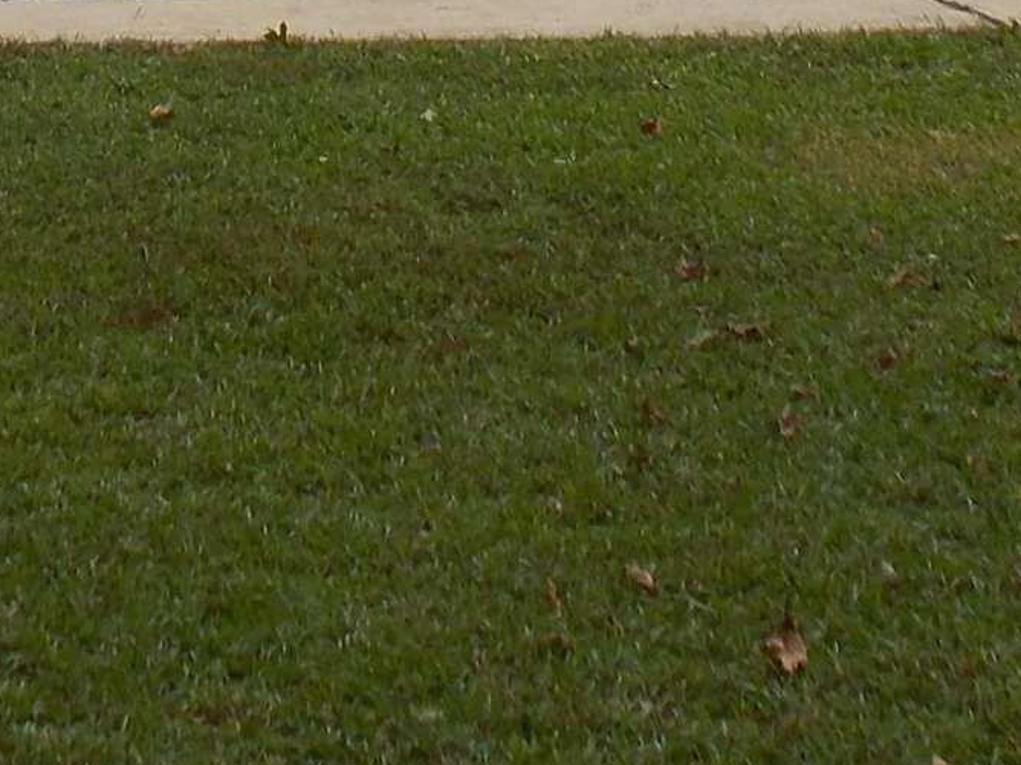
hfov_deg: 14.3
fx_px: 4070
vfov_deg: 10.1
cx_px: 515
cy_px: -692
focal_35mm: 138
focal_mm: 5.3
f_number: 3.3
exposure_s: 1/400
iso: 80
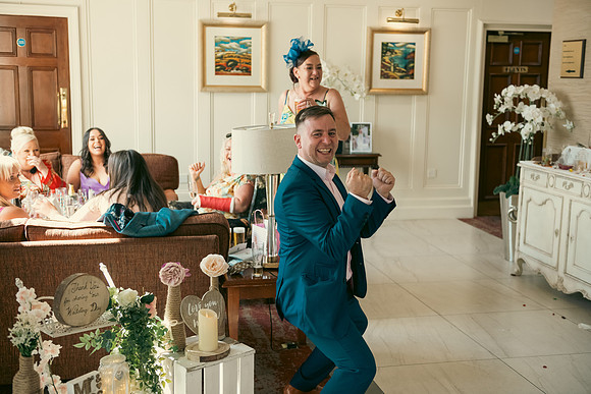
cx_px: 296
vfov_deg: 28.1
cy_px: 197
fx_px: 788
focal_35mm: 48
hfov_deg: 41.1
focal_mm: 48
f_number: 3.5
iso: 640
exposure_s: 1/320
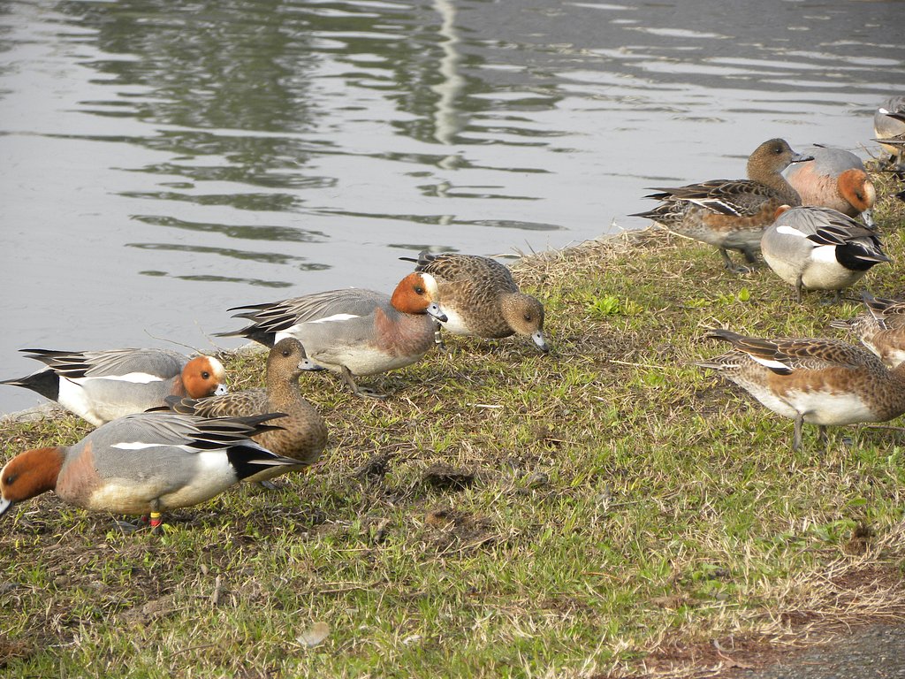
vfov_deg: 4.4
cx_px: 452
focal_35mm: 337
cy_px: 340
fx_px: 8811
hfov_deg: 5.9
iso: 93
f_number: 5
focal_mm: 59.9
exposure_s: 1/148
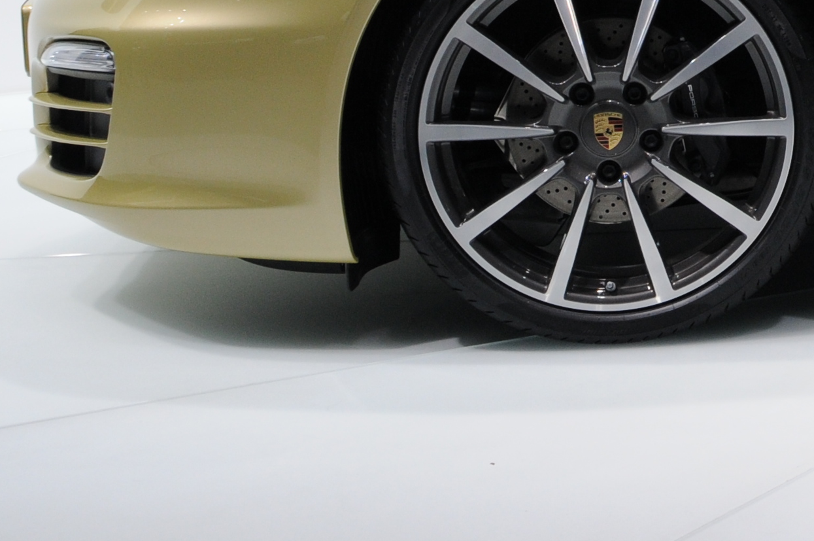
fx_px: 2800
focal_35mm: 124
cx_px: 1278
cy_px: -128
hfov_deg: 15.1
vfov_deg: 10.8
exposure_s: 1/350
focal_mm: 24
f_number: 9.5
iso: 400
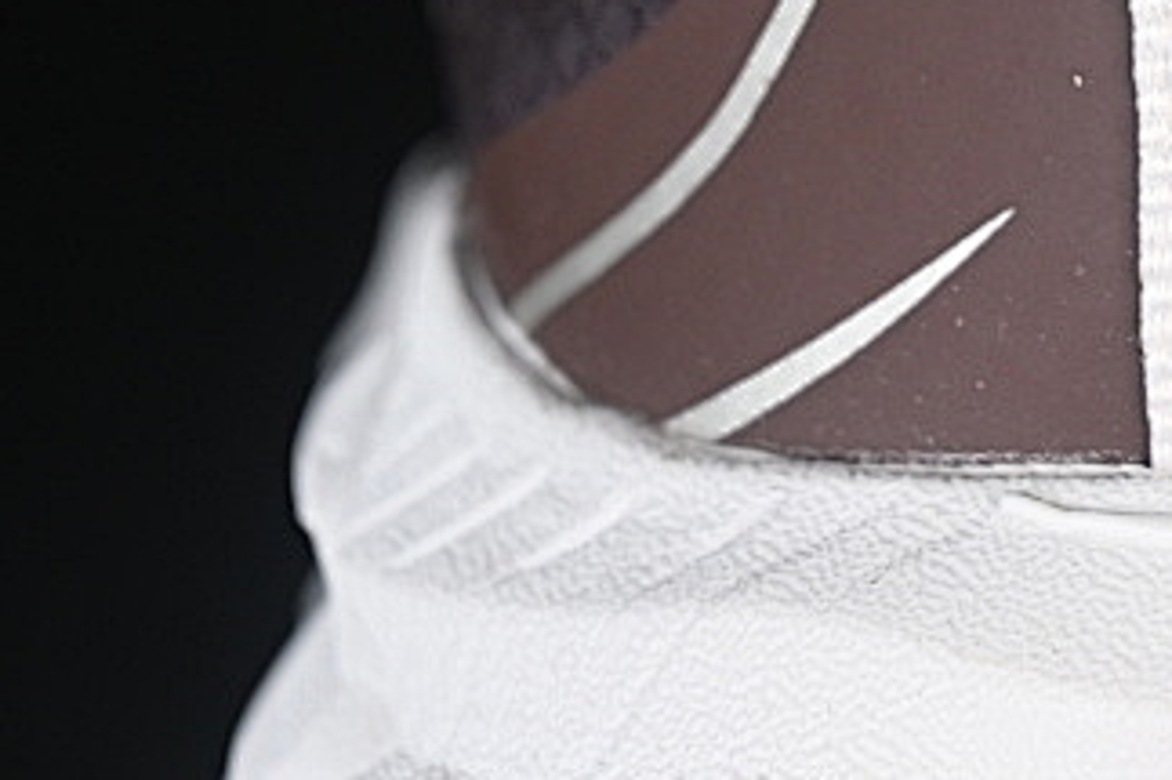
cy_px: -80
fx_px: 8167
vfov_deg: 5.5
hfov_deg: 8.1
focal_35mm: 251
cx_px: 1314
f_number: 6.3
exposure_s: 1/60
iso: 160
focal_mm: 50
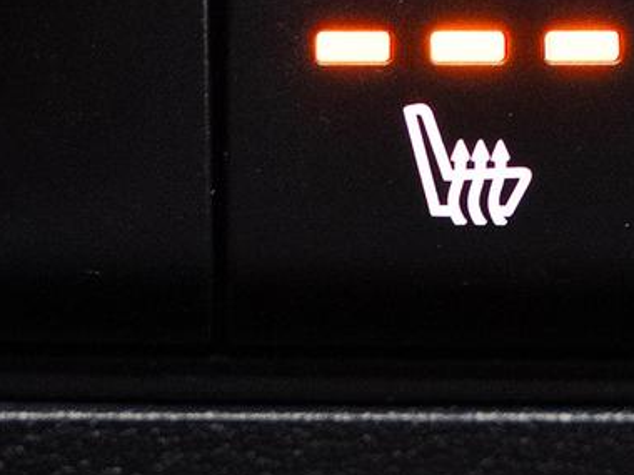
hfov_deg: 8.2
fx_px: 4414
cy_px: 156
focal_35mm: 241
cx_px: 414
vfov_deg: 6.2
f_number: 3.5
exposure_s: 1/40
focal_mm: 47.4
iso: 1250
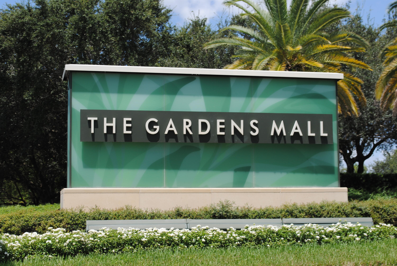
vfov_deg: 19.8
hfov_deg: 29.2
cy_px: 133
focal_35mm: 69
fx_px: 762
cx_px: 198
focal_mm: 46
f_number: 8
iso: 100
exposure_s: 1/250
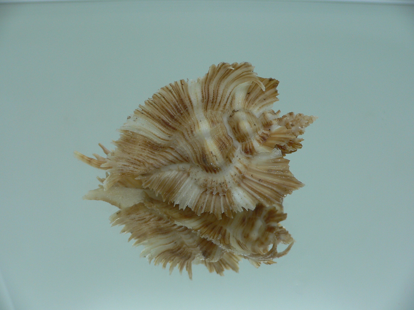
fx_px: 431
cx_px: 203
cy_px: 154
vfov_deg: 39.7
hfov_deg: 51.4
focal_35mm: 36
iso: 80
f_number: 2.8
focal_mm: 4.6
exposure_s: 1/60
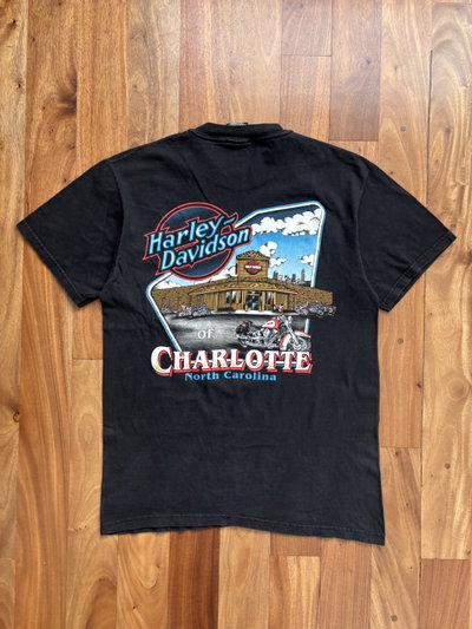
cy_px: 314
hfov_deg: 53.1
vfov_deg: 67.3
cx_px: 236
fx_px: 473
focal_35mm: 26
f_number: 1.6
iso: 40
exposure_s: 1/142
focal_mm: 5.96
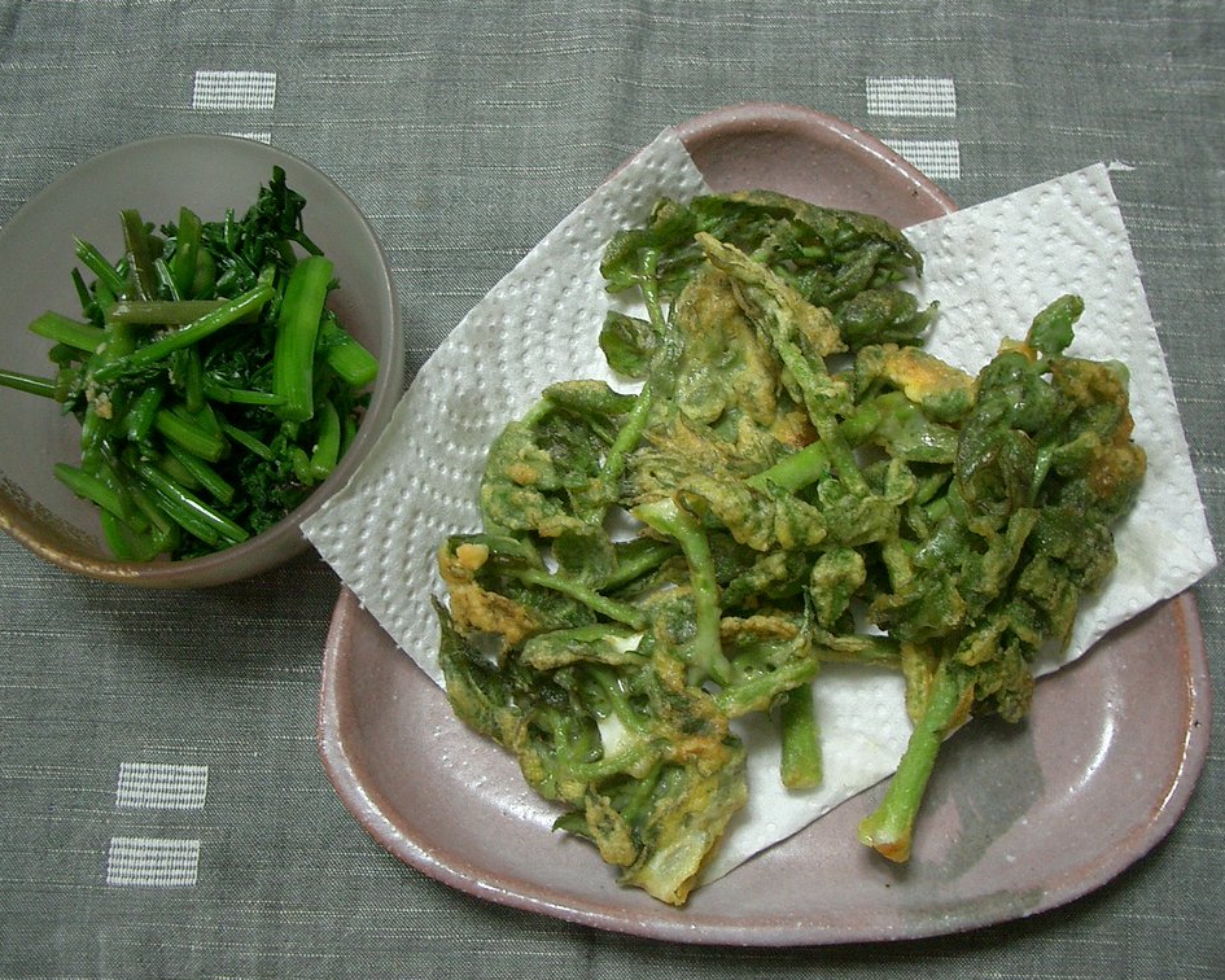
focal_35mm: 37
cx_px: 587
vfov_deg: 40.1
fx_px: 1341
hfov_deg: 49.1
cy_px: 495
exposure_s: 1/20
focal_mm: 5.8
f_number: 2.6
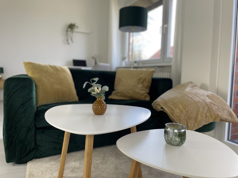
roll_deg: -1.1
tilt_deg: -5.1
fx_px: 179
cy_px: 89
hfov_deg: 67.3
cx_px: 119
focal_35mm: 26
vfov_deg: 53.1
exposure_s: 1/100
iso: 50
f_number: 1.6
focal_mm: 4.2
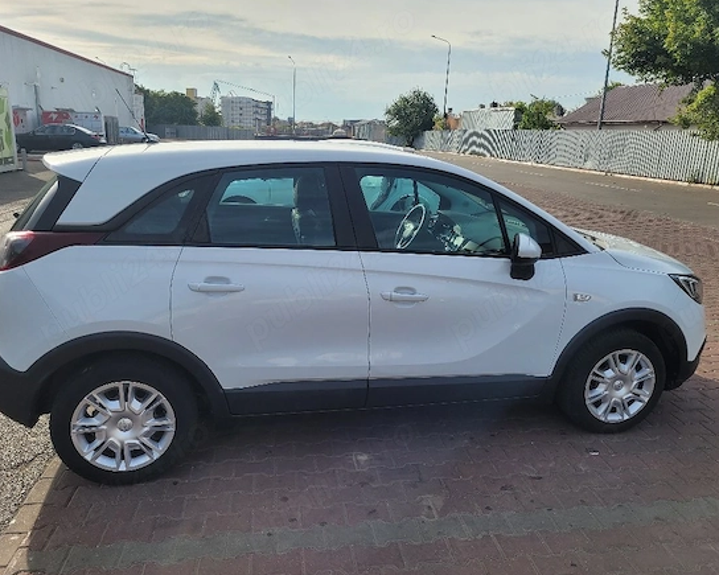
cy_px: 286
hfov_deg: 62.2
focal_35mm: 28
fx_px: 596
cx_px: 382
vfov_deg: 51.5
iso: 40
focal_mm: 5.4
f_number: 1.8
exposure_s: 1/2000
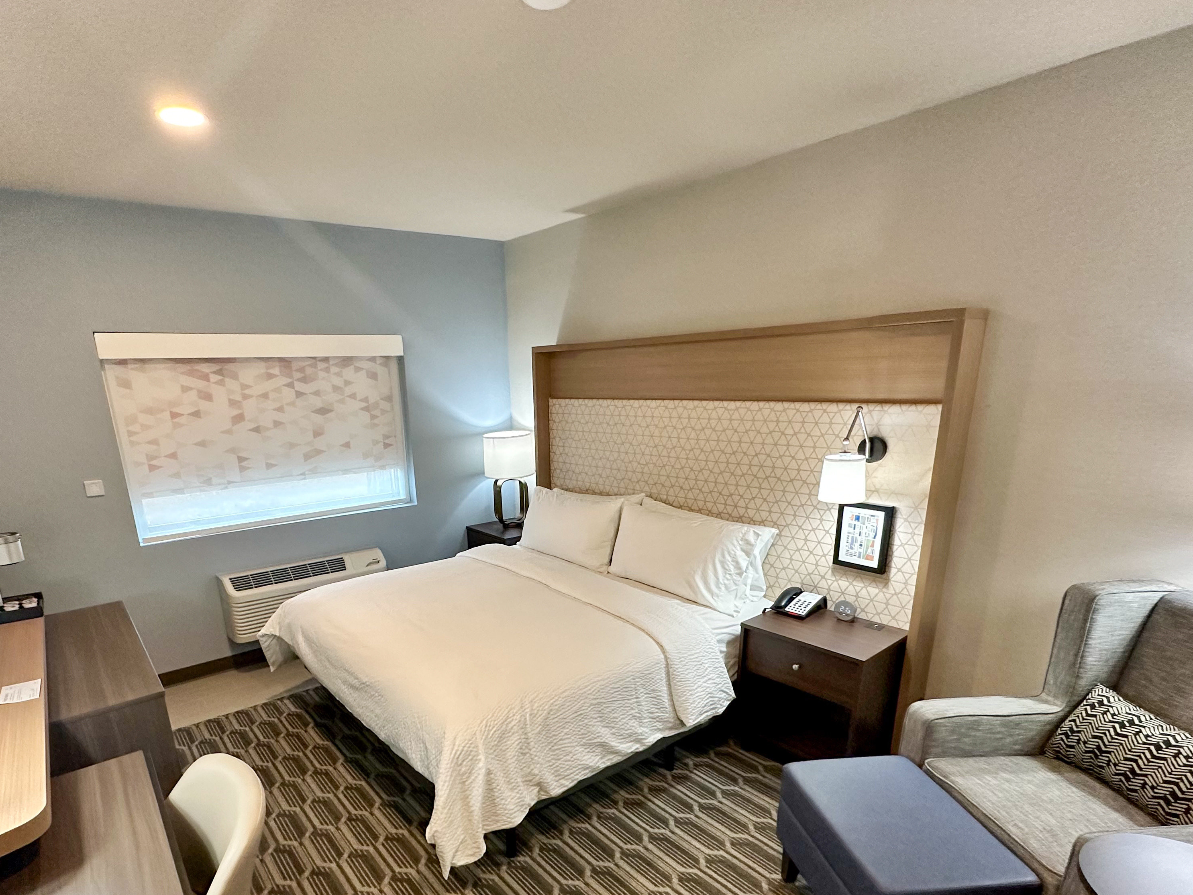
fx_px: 655
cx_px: 522
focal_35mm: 19
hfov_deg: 84.3
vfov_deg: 67.3
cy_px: 574
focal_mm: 2.22
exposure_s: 1/120
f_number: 2.2
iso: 320
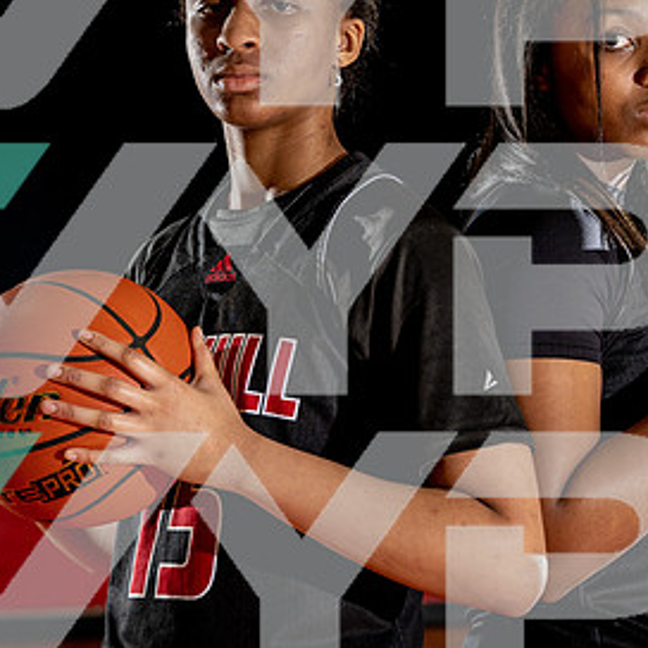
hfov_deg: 15.0
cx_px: 407
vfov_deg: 15.0
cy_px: 270
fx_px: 2457
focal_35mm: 116
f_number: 4.5
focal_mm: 64
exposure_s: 1/250
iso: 400
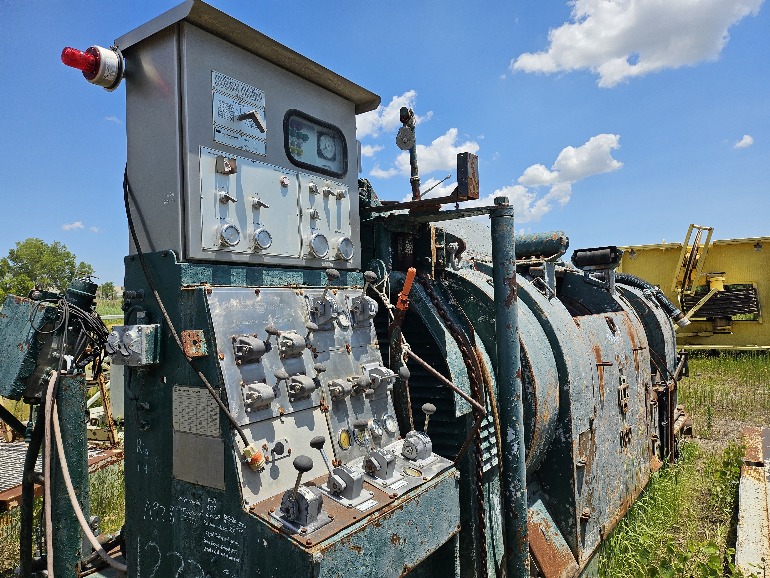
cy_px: 289
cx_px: 385
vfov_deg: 56.8
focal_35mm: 24
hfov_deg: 71.6
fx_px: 534
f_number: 1.8
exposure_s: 1/3935
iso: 50
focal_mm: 5
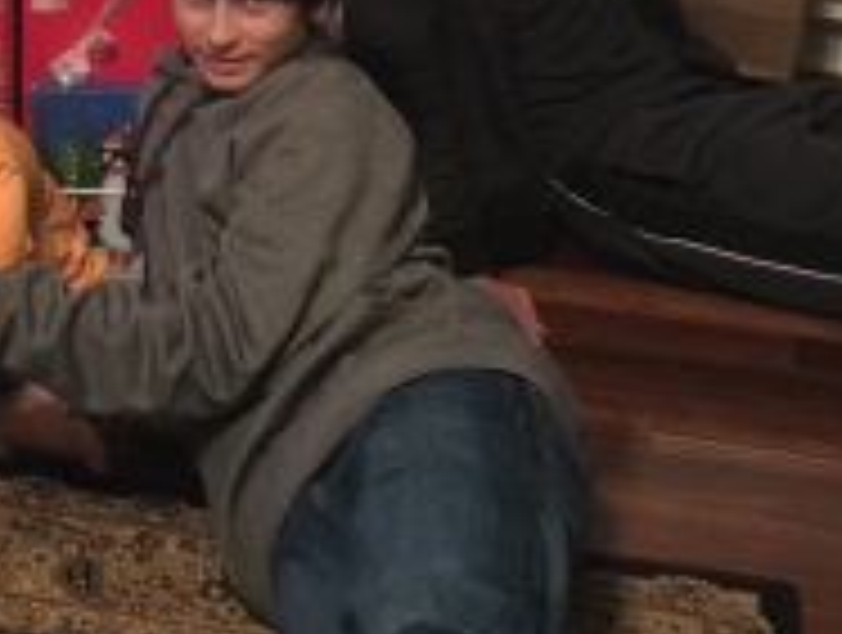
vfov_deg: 14.0
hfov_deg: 19.3
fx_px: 2413
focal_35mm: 99
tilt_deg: -11.4
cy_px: -324
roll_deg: -0.2
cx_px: 32
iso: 100
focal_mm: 4.15
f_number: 2.2
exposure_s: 1/4
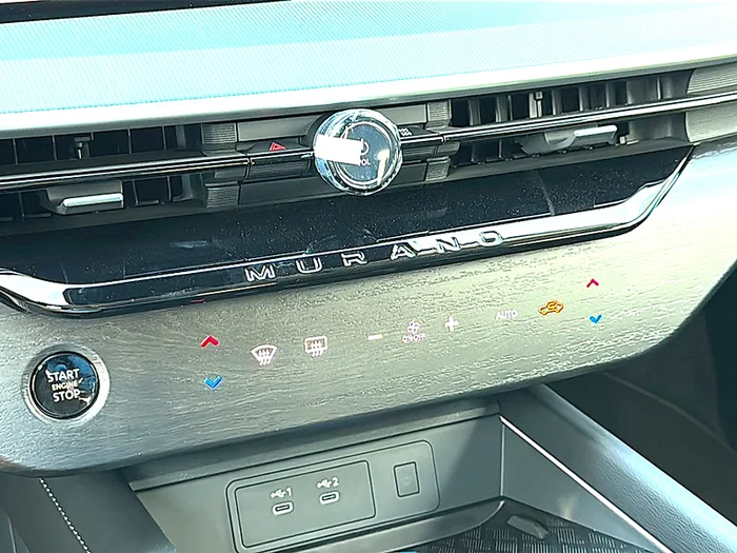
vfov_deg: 31.5
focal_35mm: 46
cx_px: 368
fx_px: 979
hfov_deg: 41.2
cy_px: 276
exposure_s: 1/85
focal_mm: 6.86
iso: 160
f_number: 1.78
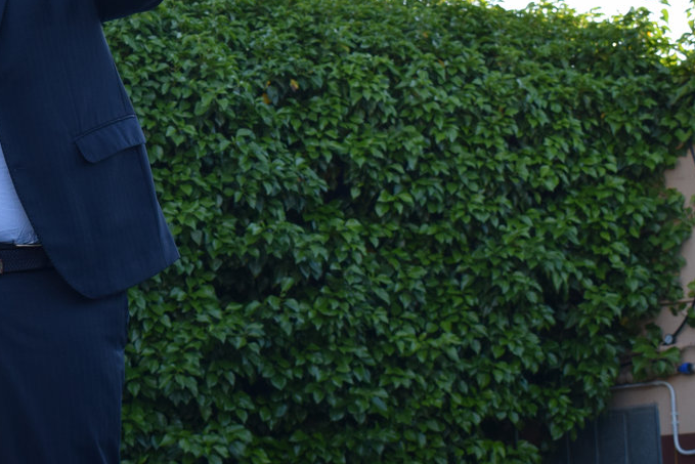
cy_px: 116
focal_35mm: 125
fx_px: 2417
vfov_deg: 10.9
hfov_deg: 16.0
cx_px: -12
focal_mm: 35
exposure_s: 1/250
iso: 360
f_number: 8
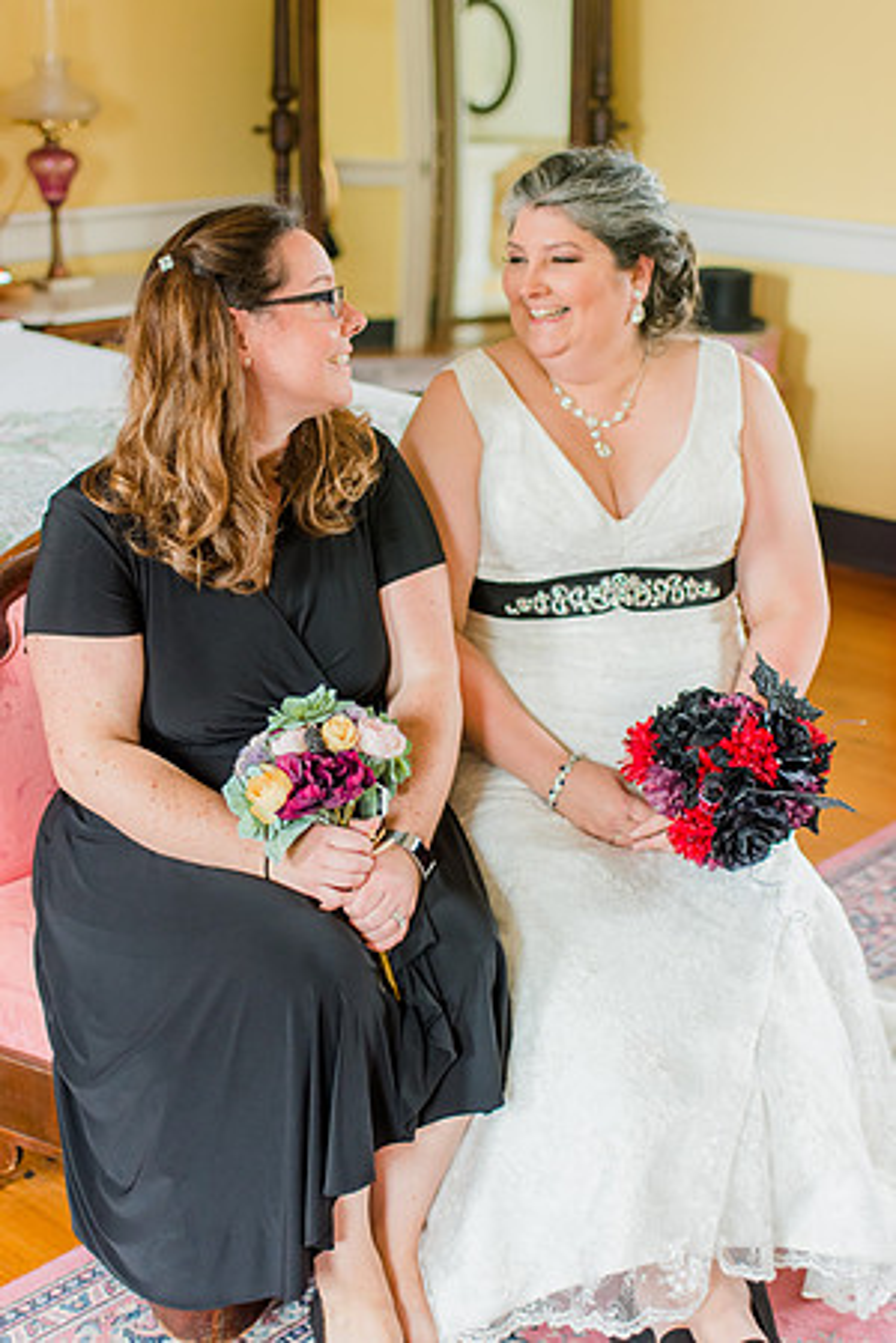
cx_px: 448
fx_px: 1960
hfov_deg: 25.8
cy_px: 672
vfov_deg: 37.9
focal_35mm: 52
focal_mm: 35
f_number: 1.8
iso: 800
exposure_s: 1/100
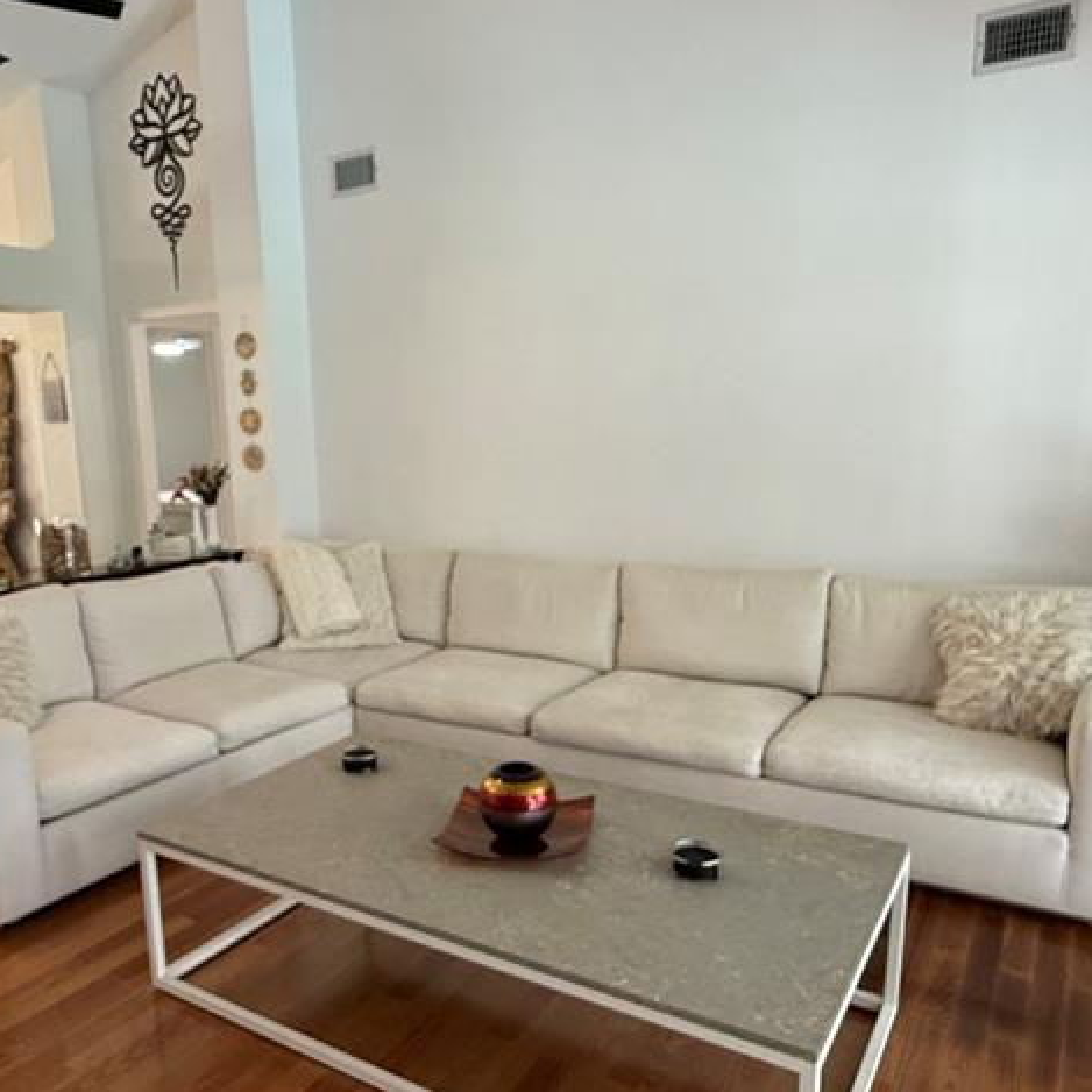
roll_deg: +1.1
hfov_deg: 58.8
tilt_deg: -11.1
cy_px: 610
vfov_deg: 58.9
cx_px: 463
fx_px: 964
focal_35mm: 27
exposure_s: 1/120
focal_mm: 2.22
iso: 320
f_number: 2.2
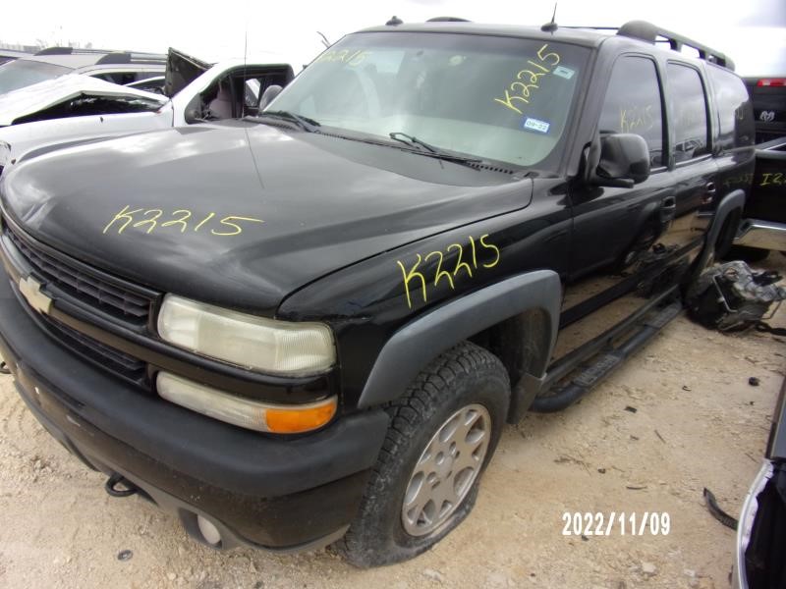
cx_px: 393
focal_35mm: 24
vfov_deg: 56.8
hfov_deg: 71.6
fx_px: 545
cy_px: 294
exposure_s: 1/420
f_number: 3.3
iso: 80
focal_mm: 4.3
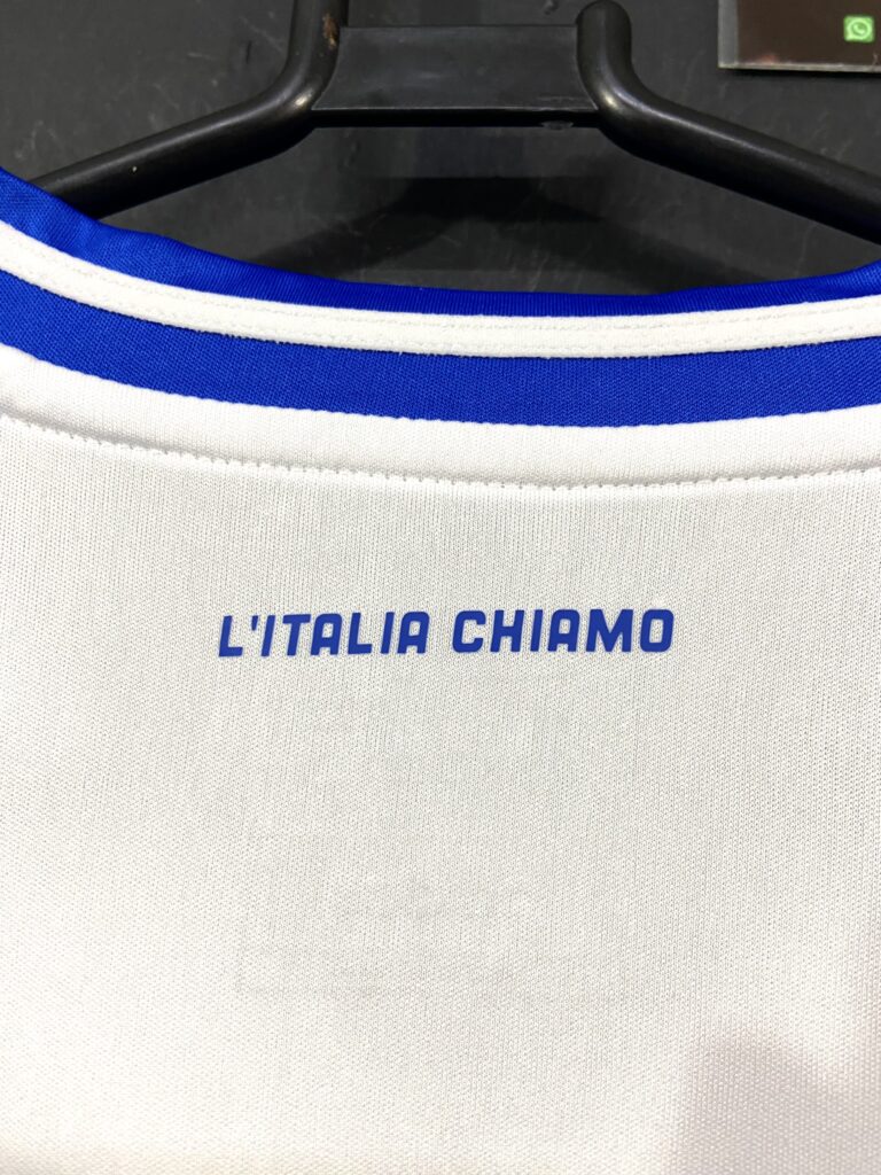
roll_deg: -2.0
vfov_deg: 67.3
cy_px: 588
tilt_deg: +9.2
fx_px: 882
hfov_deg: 53.1
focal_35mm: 26
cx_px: 440
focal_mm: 4.25
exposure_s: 1/60
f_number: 1.8
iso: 100
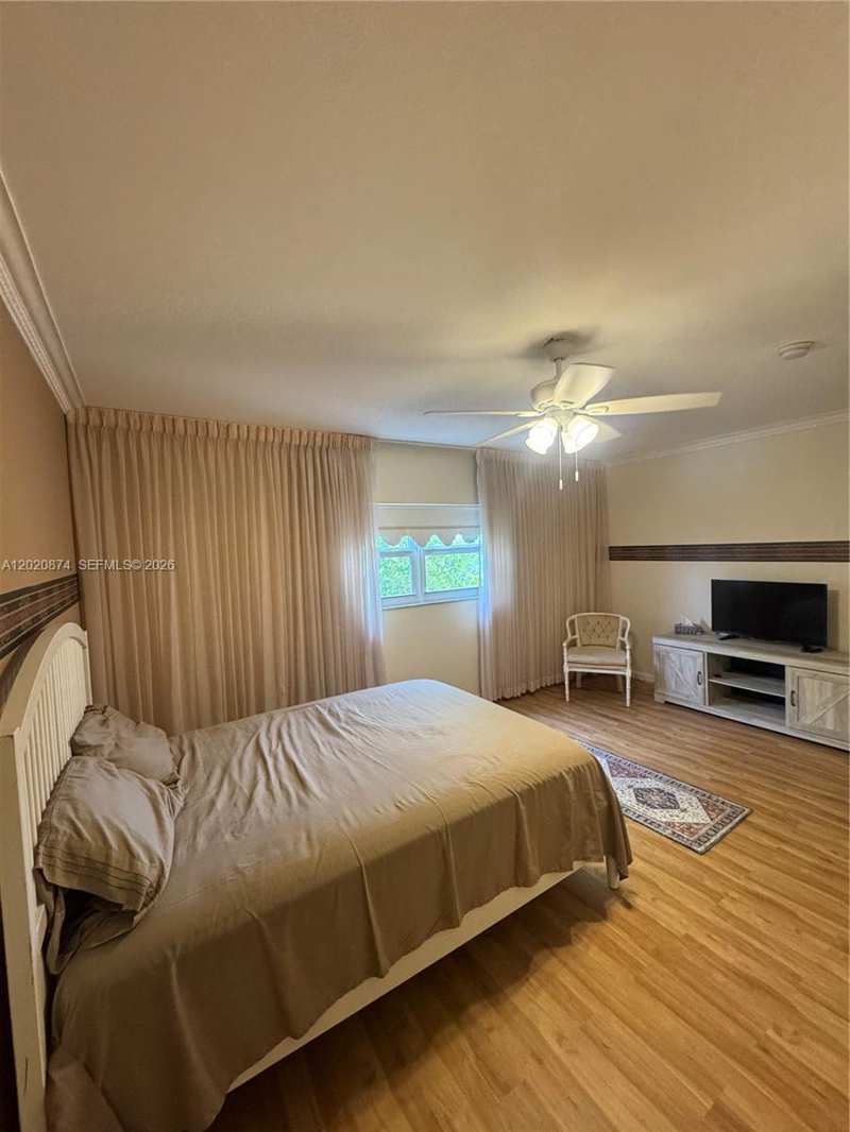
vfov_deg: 102.1
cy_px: 566
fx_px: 458
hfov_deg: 85.7
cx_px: 425
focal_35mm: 14
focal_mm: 2.22
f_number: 2.2
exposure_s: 1/120
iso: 320
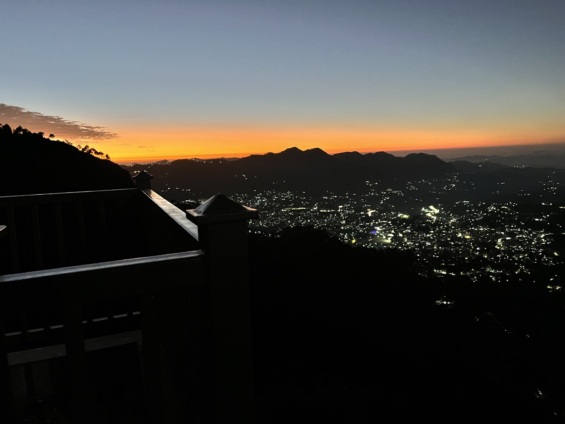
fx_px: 424
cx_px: 282
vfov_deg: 53.1
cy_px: 212
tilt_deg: -6.4
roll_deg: +2.6
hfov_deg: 67.3
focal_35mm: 26
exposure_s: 1/33
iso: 500
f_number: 1.6
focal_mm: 5.1
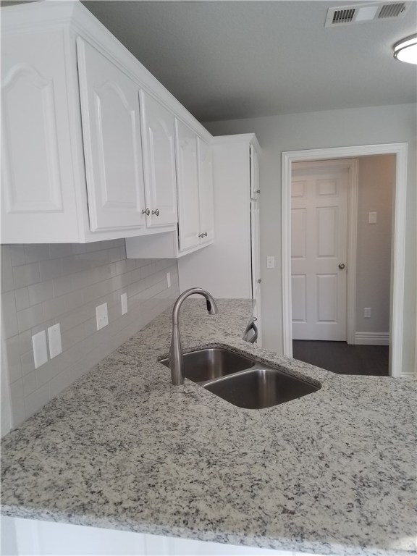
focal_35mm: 26
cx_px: 208
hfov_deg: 53.1
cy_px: 278
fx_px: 418
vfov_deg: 67.3
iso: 64
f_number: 1.7
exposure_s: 1/60
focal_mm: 4.2
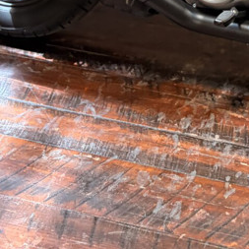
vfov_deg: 16.5
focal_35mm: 97
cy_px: -109
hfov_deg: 17.1
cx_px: 297
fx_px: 789
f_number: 1.6
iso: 250
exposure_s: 1/60
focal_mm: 5.96
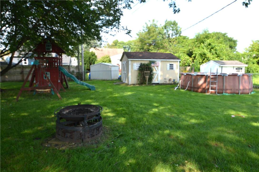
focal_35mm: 21
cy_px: 86
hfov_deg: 81.3
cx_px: 130
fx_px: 151
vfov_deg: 59.3
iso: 100
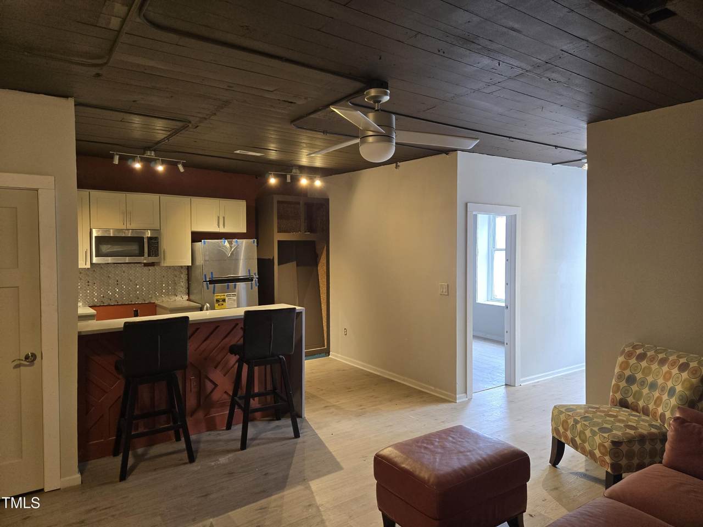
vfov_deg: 58.9
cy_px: 264
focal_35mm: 23
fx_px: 467
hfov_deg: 73.9
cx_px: 352
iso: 200
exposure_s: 1/120
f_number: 1.8
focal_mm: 5.4
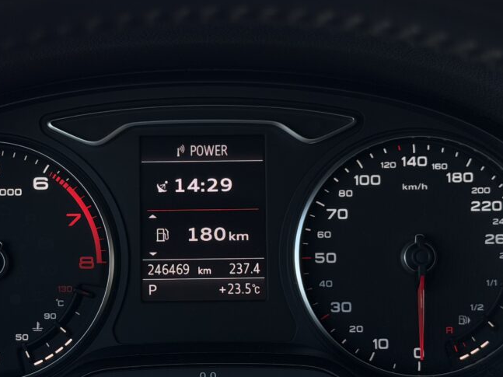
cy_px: 253
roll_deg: +0.2
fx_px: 1104
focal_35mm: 76
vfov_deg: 19.3
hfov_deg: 25.6
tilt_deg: -21.2
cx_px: 203
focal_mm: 6.76
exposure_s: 1/186
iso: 80
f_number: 1.78
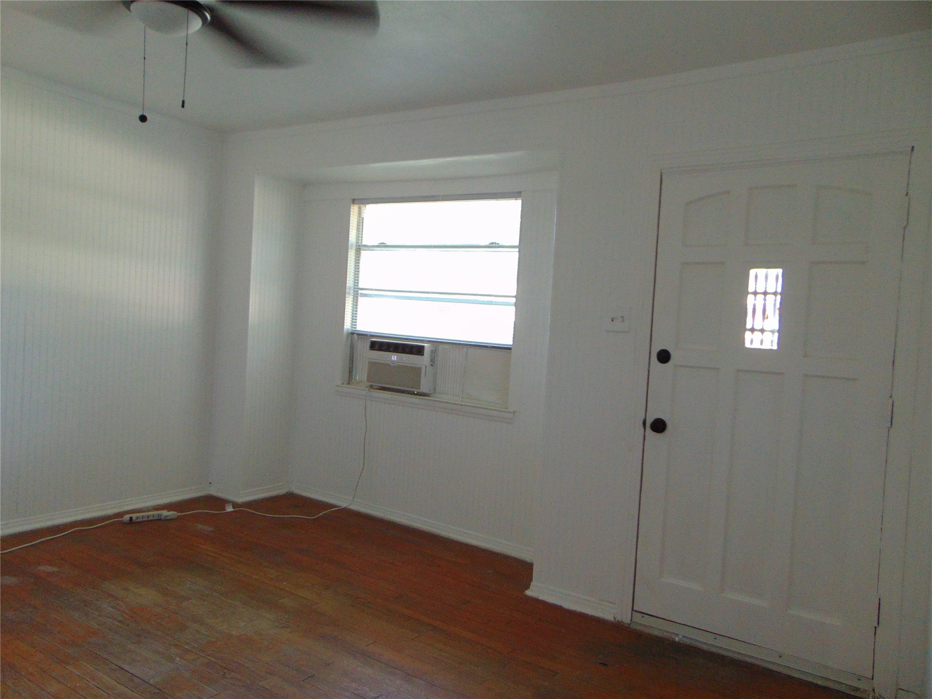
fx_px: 673
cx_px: 466
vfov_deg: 54.9
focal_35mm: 25
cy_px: 350
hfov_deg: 69.4
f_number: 3
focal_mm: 4.5
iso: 250
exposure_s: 1/30
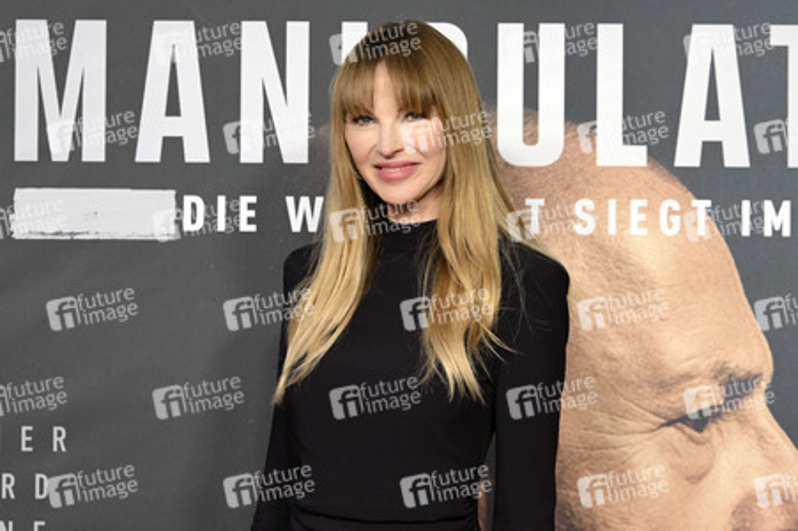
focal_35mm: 75
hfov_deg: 27.0
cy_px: 266
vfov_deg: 18.2
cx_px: 399
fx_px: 1661
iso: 2000
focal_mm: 75
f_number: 5.6
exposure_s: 1/200
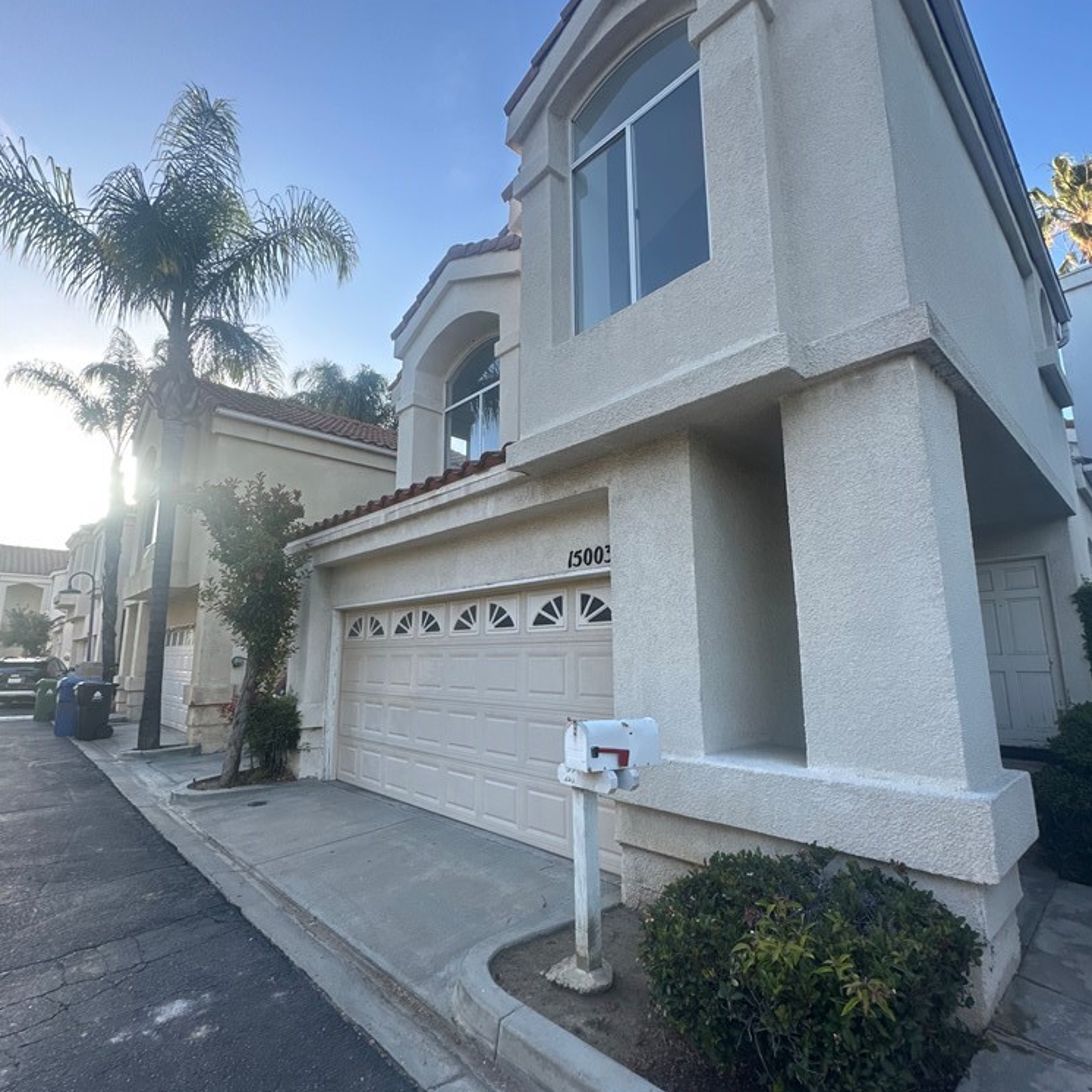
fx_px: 607
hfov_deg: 84.0
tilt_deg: +10.5
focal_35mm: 17
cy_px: 548
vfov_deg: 84.0
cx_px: 558
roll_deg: -0.6
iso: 40
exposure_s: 1/300
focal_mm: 2.22
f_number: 2.2
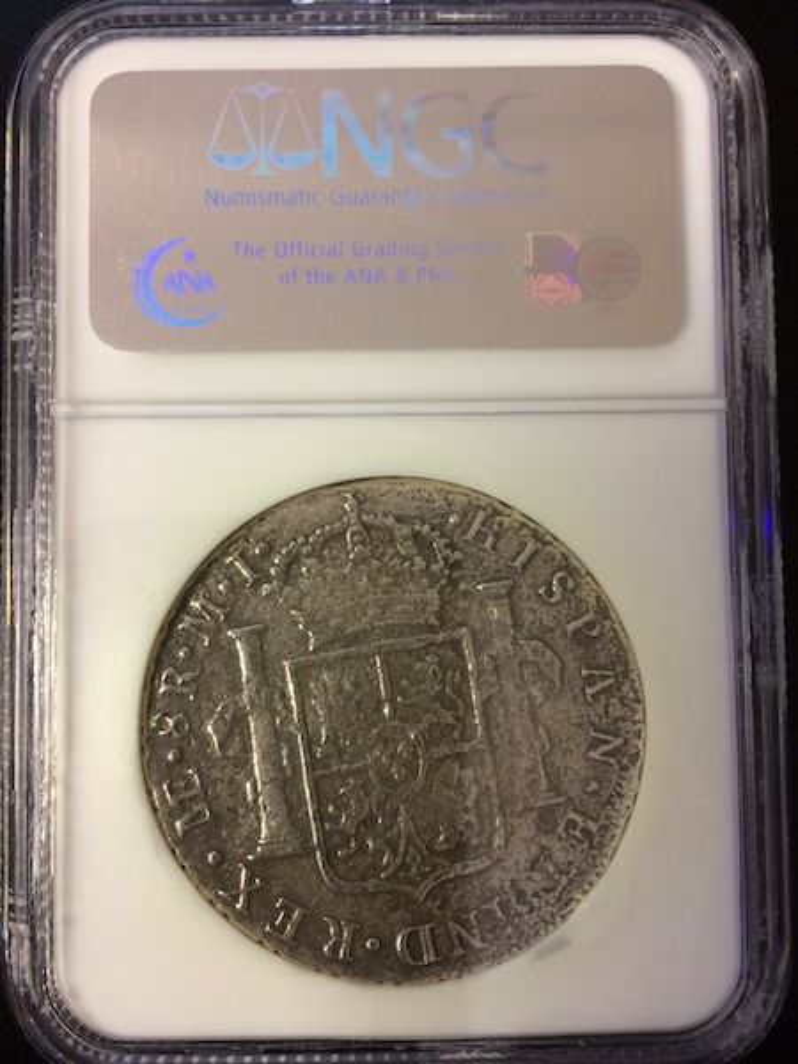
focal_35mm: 29
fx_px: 891
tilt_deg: -86.8
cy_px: 532
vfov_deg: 61.7
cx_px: 399
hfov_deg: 48.2
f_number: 2.2
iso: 80
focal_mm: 4.15
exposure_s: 1/30
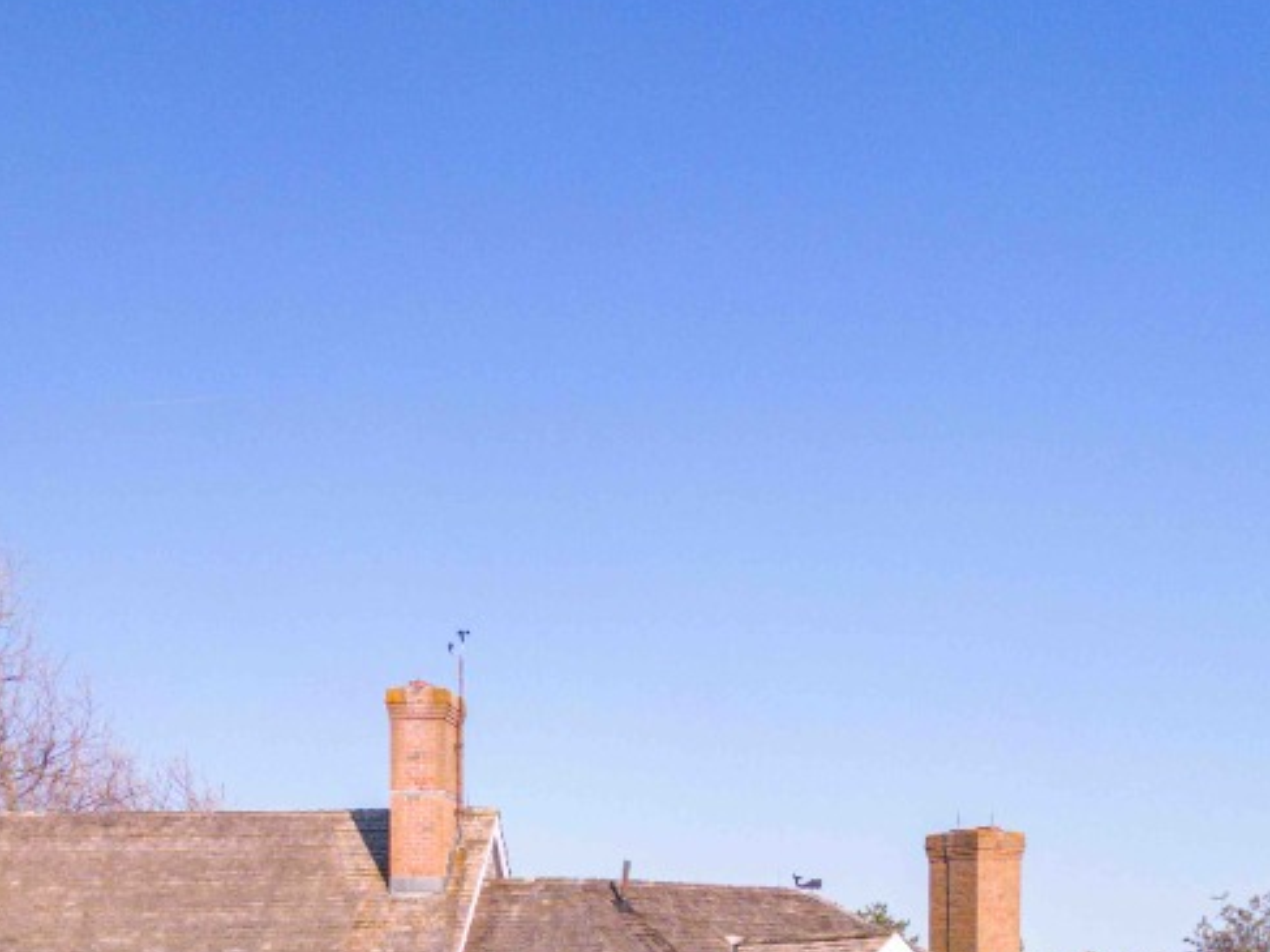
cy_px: 1103
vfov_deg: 19.6
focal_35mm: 71
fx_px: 2604
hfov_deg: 27.4
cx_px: 529
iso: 150
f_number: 1.7
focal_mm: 6.72
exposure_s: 1/120
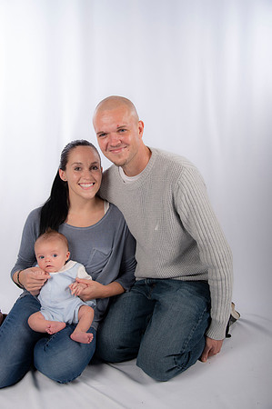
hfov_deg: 35.0
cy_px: 204
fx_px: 432
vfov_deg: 50.7
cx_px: 136
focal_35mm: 38
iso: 100
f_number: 5.6
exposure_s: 1/200
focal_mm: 38
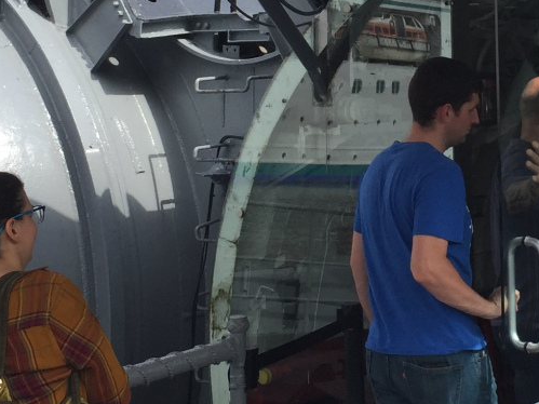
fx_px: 1448
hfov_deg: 20.8
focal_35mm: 93
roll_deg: +1.7
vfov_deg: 15.6
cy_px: 6
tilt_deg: +0.0
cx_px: 446
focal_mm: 4.15
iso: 32
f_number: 2.2
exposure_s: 1/920
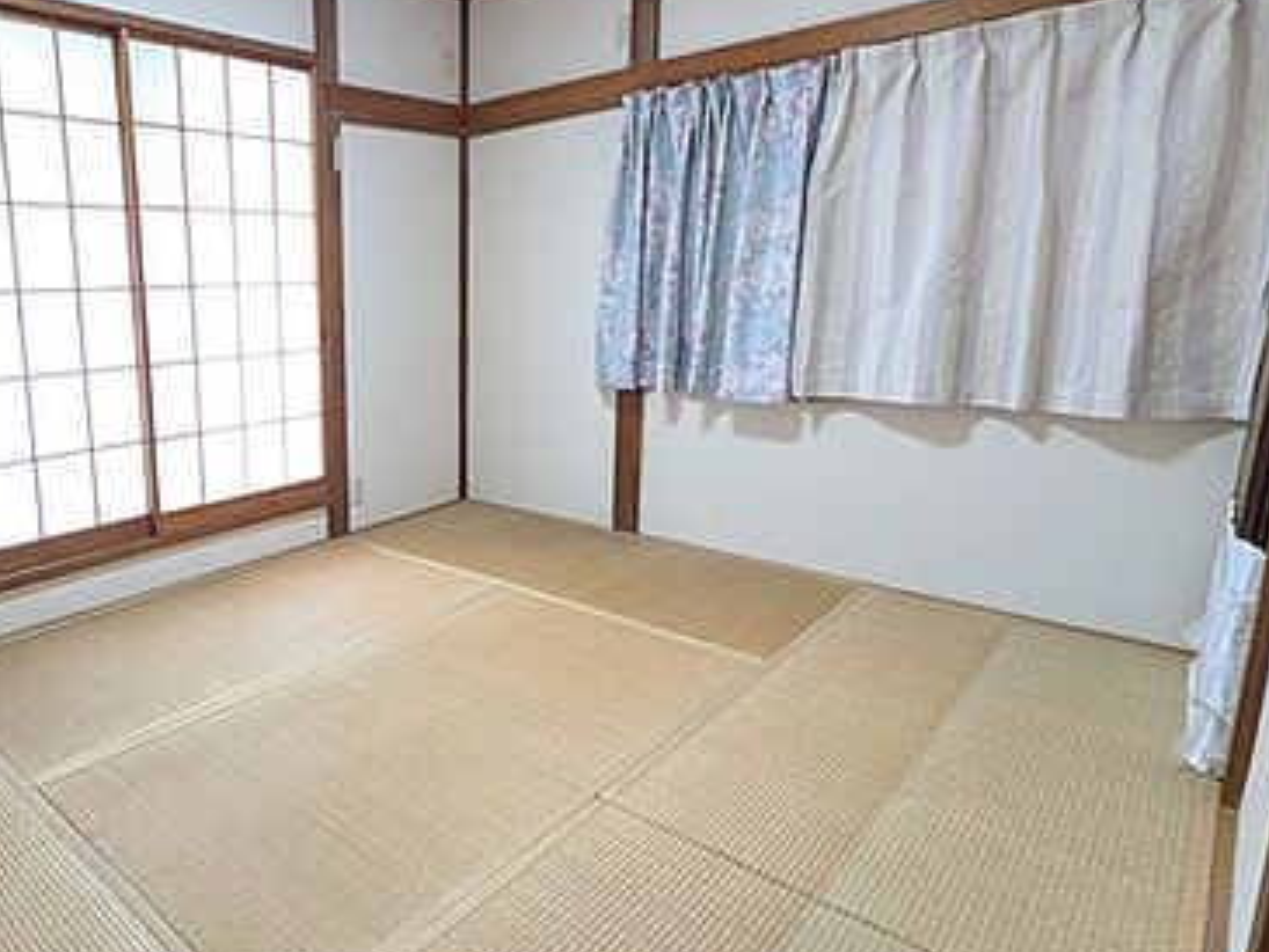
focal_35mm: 23
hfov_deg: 68.6
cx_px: 302
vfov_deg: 58.9
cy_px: 452
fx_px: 843
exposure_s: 1/50
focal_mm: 1.83
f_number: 2.2
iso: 305
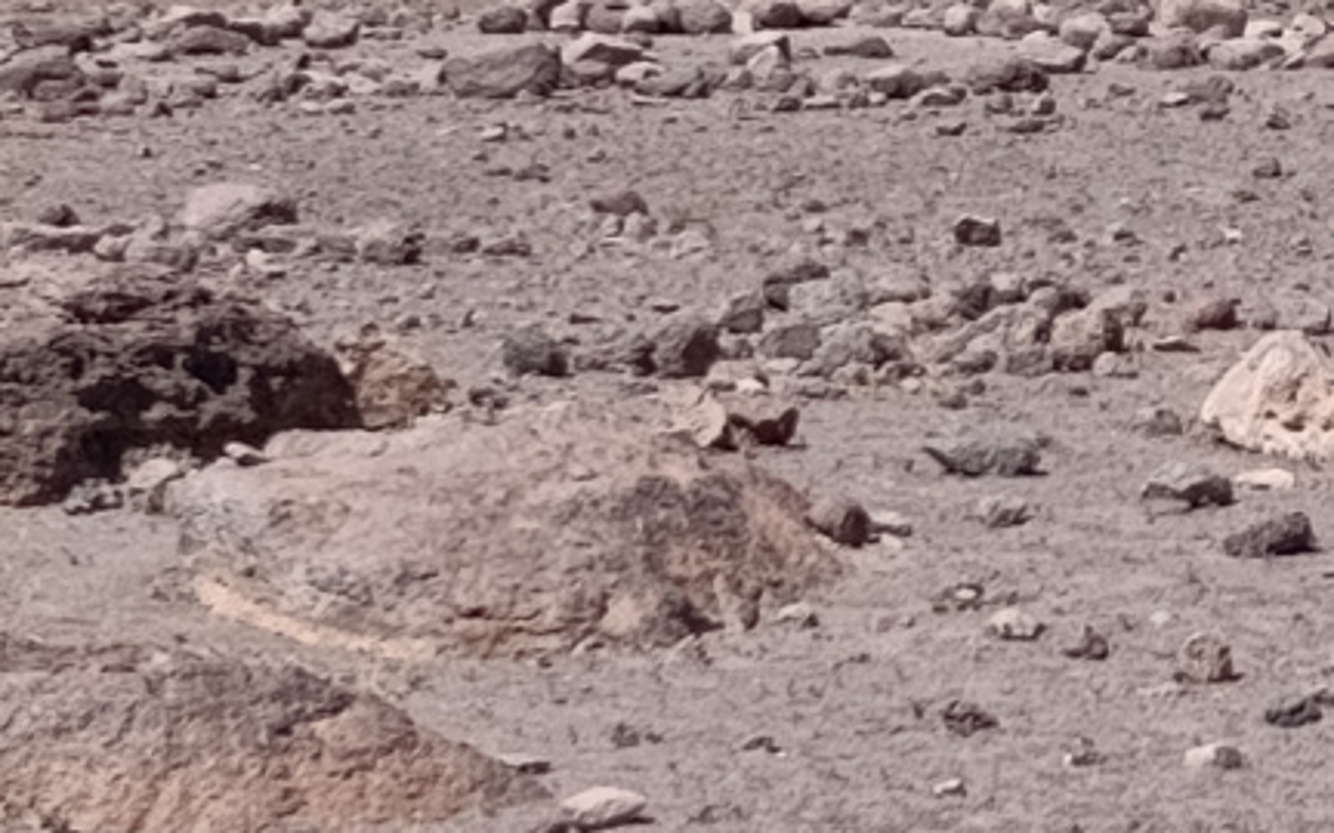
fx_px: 8689
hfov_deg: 8.7
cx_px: 1513
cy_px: -139
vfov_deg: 5.5
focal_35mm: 239
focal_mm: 6.14
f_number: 1.6
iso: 50
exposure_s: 1/1055
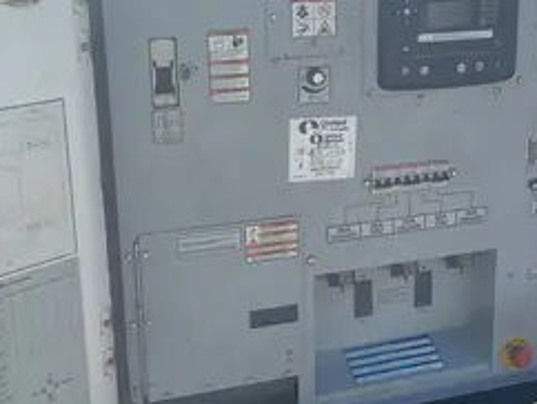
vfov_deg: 24.9
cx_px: 300
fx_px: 916
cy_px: 192
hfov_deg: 32.6
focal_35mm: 59
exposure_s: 1/2137
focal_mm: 5.1
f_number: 1.6
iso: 50
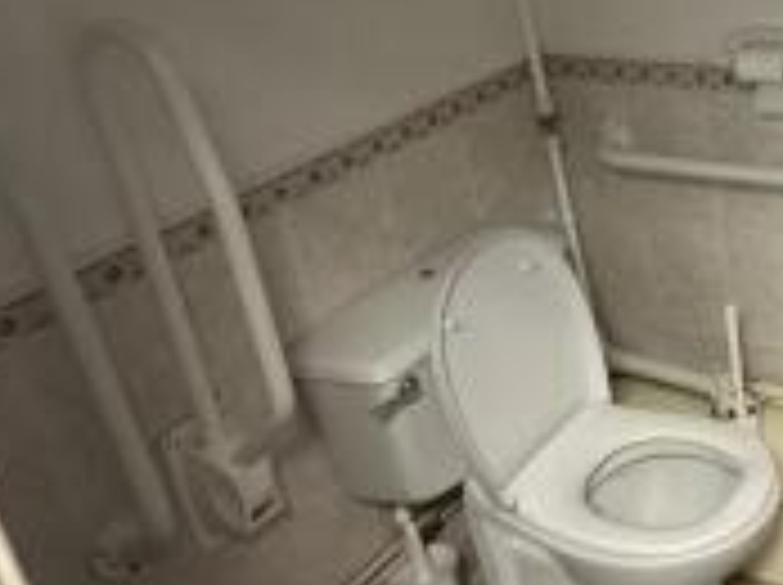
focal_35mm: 47
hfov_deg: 33.5
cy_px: 101
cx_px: 925
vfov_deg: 29.9
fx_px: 1062
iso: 500
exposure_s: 1/50
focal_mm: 2.22
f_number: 2.2
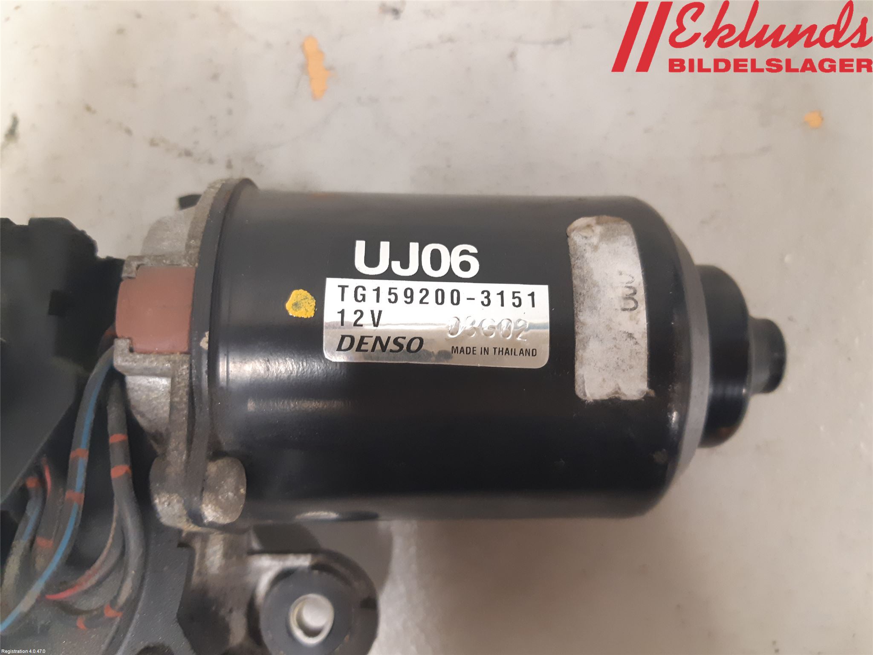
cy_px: 328
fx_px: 656
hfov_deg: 67.3
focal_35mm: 26
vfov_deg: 53.1
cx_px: 436
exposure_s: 1/25
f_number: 1.7
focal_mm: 3.93
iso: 250
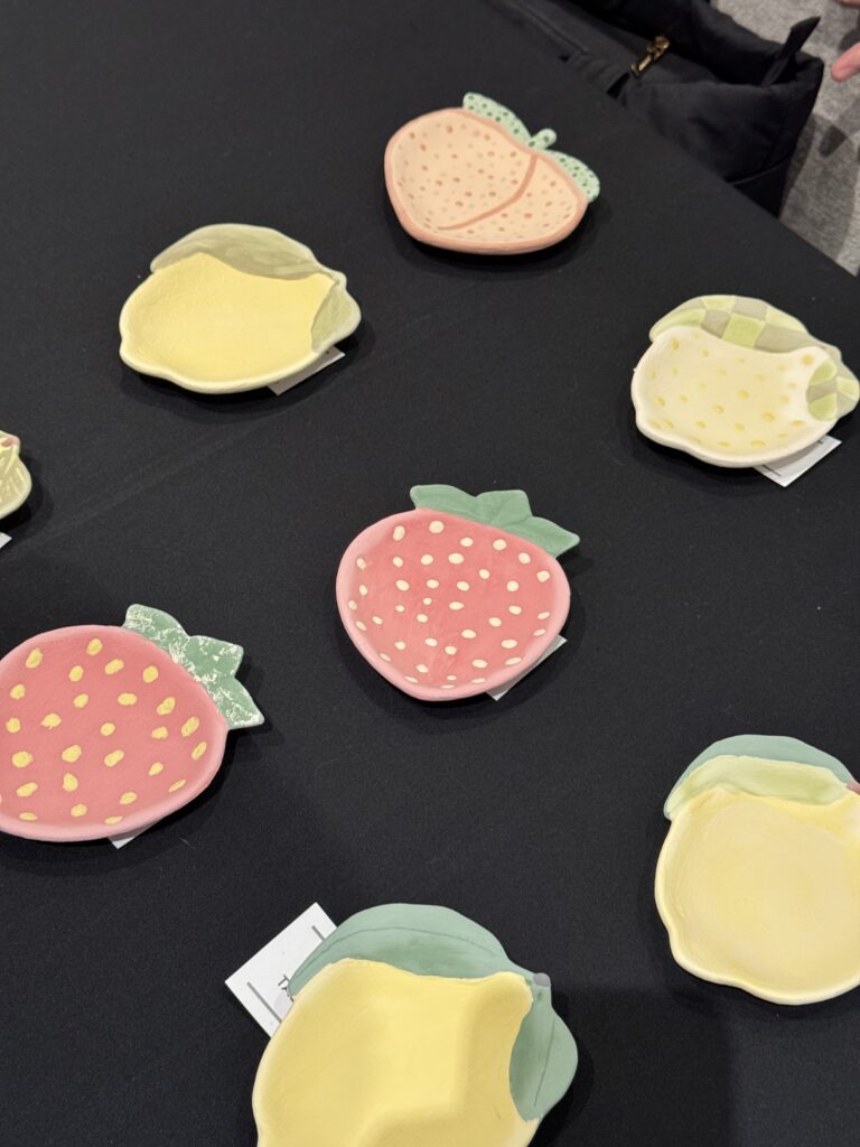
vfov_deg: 39.7
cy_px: 574
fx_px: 1590
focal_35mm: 48
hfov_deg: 30.3
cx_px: 430
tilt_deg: -53.4
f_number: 1.78
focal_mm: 6.76
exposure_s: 1/40
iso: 200
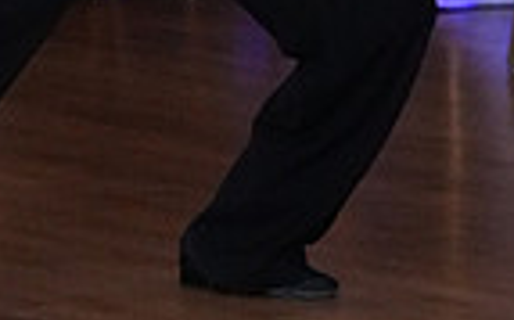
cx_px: 23
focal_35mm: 401
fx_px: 5611
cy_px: -241
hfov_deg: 5.2
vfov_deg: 3.2
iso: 5000
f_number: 4
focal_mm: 65
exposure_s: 1/200
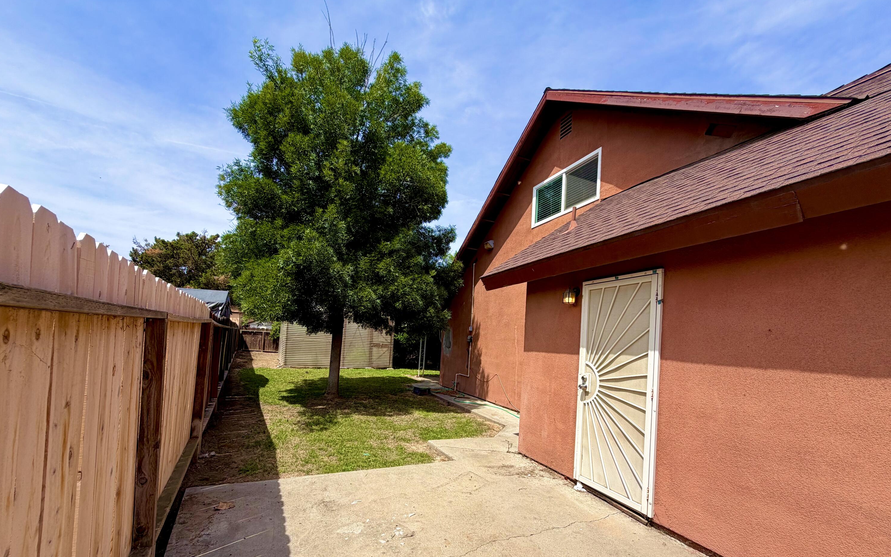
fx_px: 364
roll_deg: -3.7
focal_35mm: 15
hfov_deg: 101.5
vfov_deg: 74.1
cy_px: 330
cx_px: 442
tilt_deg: +2.1
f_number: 2.2
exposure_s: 1/830
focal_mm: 2.22
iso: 20
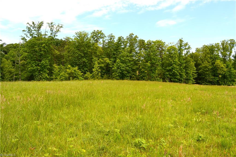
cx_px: 118
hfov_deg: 67.4
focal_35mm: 27
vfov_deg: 47.8
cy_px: 78
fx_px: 177
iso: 200
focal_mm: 18
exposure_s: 1/200
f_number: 10
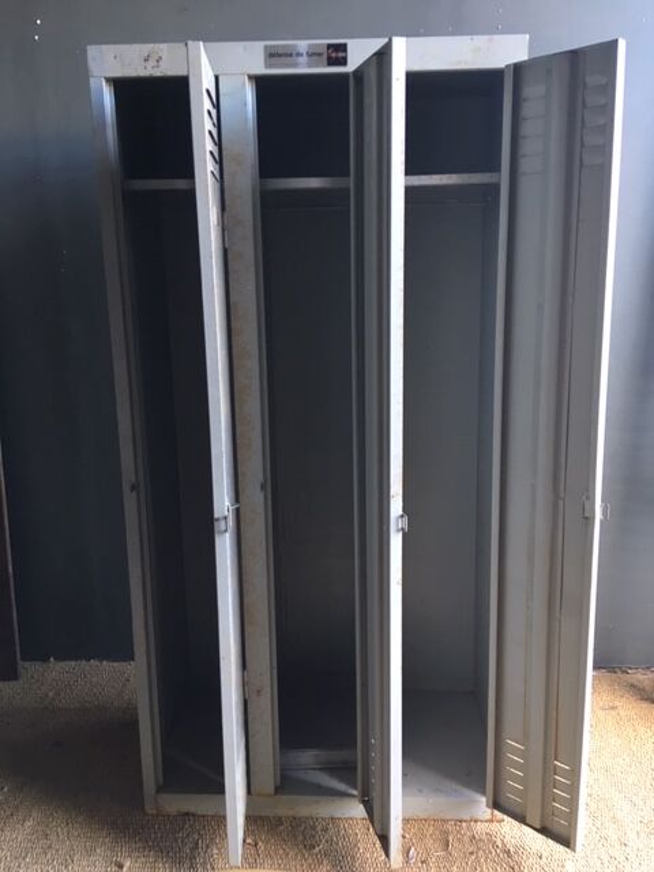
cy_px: 436
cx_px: 327
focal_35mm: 29
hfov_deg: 48.2
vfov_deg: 61.7
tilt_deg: -12.0
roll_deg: +1.0
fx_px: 731
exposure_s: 1/33
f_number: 2.2
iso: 100
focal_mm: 4.15
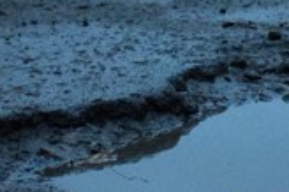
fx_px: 1716
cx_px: 374
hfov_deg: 9.5
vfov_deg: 6.4
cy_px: 28
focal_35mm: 214
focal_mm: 26
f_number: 4
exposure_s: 1/50
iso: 6400
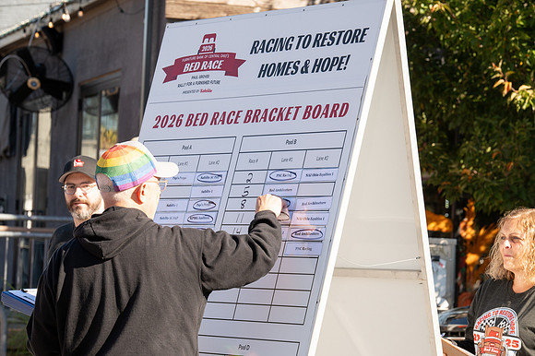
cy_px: 178
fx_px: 2005
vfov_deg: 10.1
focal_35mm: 135
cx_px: 268
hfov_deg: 15.2
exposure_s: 1/640
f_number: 10
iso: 640
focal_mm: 135
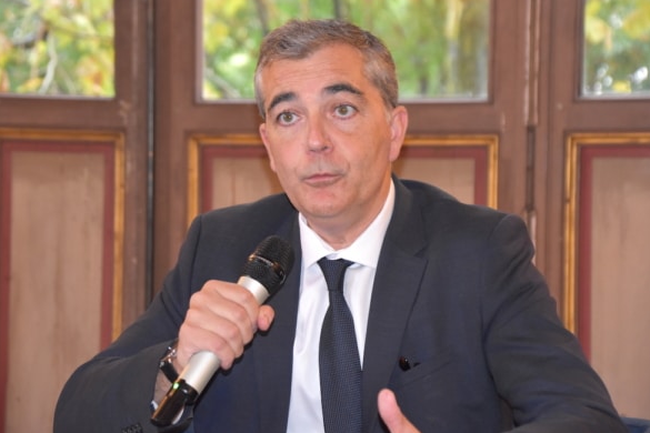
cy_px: 213
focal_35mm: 123
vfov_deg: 11.1
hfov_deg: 16.7
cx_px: 329
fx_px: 2221
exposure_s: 1/60
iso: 2200
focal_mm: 80
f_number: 5.3
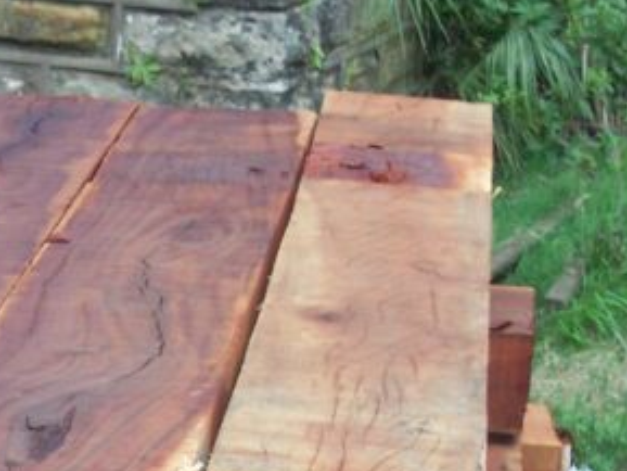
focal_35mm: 186
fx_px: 3370
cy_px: 553
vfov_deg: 7.9
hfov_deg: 10.6
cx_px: 41
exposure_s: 1/125
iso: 160
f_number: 3.8
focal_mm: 12
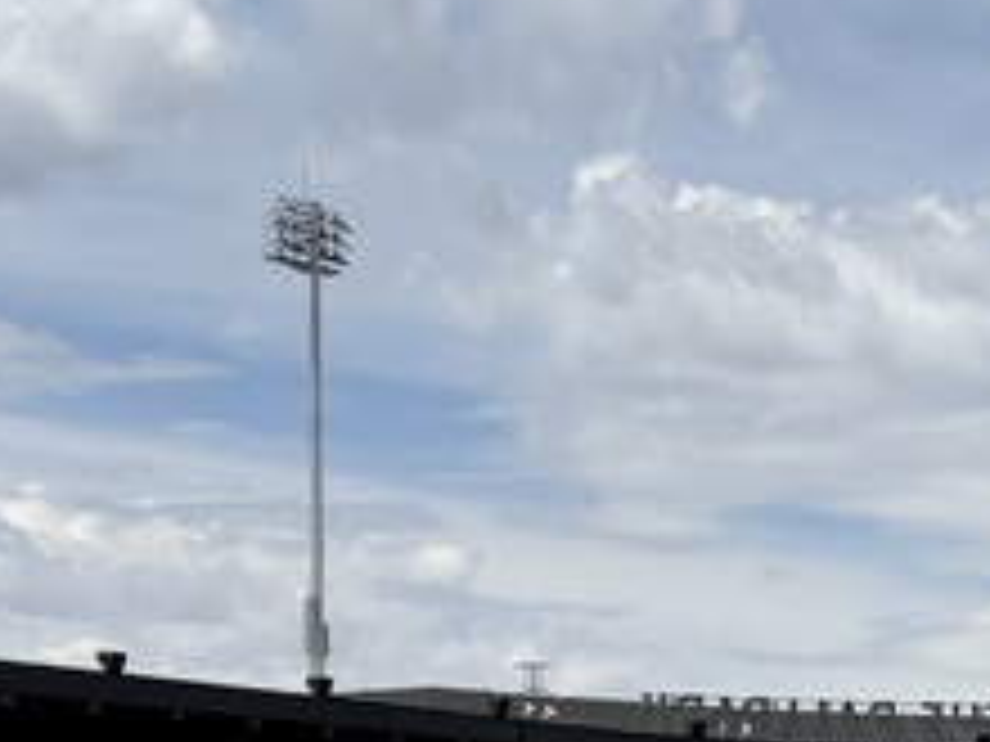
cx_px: 1125
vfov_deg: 11.9
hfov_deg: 15.8
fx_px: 3461
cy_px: 1007
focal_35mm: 121
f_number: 1.6
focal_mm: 5.96
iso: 64
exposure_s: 1/7813
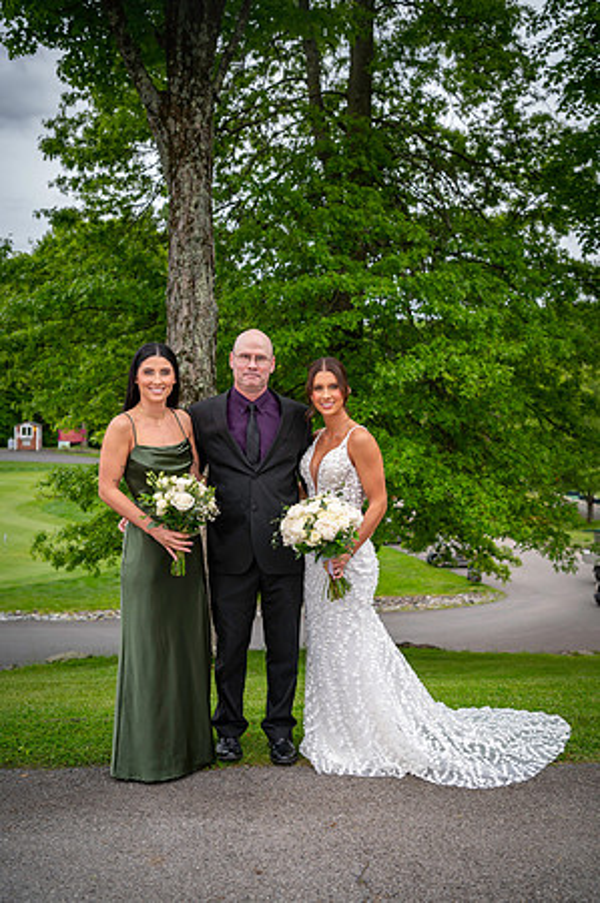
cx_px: 300
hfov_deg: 36.8
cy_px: 452
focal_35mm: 36
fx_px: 902
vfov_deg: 53.2
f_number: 4
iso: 200
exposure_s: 1/640
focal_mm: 36
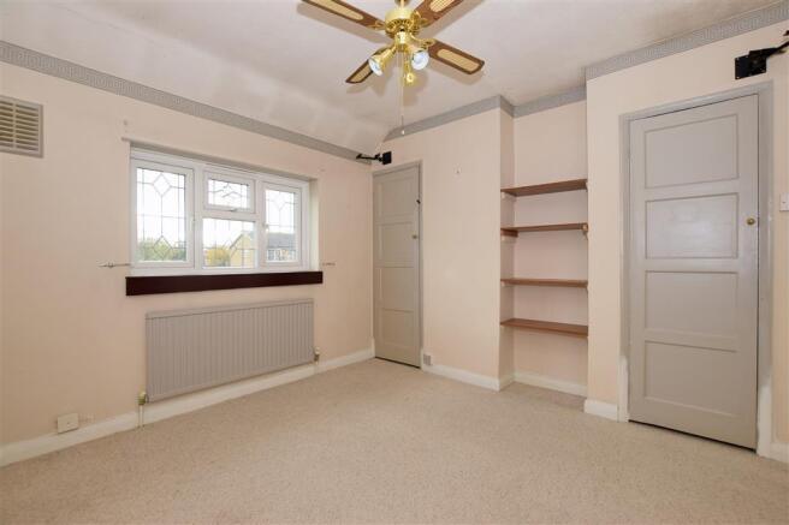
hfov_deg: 100.4
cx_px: 394
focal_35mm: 15
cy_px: 262
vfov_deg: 77.3
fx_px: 329
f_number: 8
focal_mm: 10
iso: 400
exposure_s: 1/80
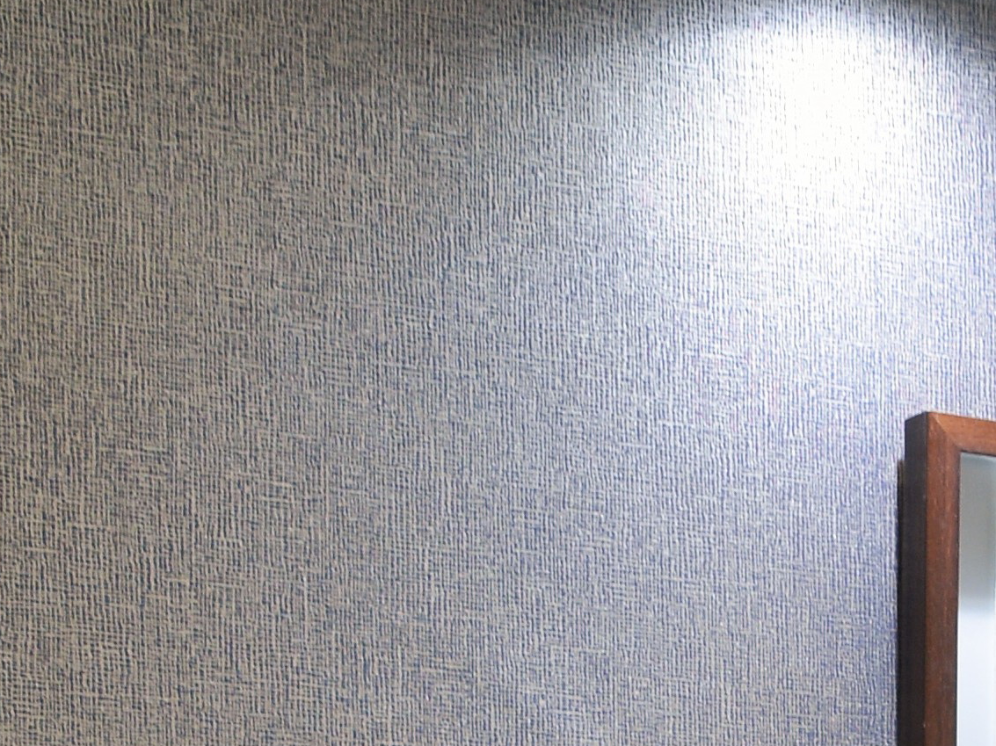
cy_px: 1536
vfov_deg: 9.2
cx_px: 2237
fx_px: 4315
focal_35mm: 150
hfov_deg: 11.4
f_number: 7.1
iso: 320
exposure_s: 1/4
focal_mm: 24
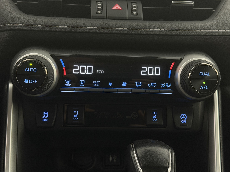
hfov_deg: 39.7
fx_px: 319
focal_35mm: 48
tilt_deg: -13.6
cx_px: 115
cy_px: 86
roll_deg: -2.0
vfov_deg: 30.3
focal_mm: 6.76
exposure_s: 1/33
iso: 500
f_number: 1.78
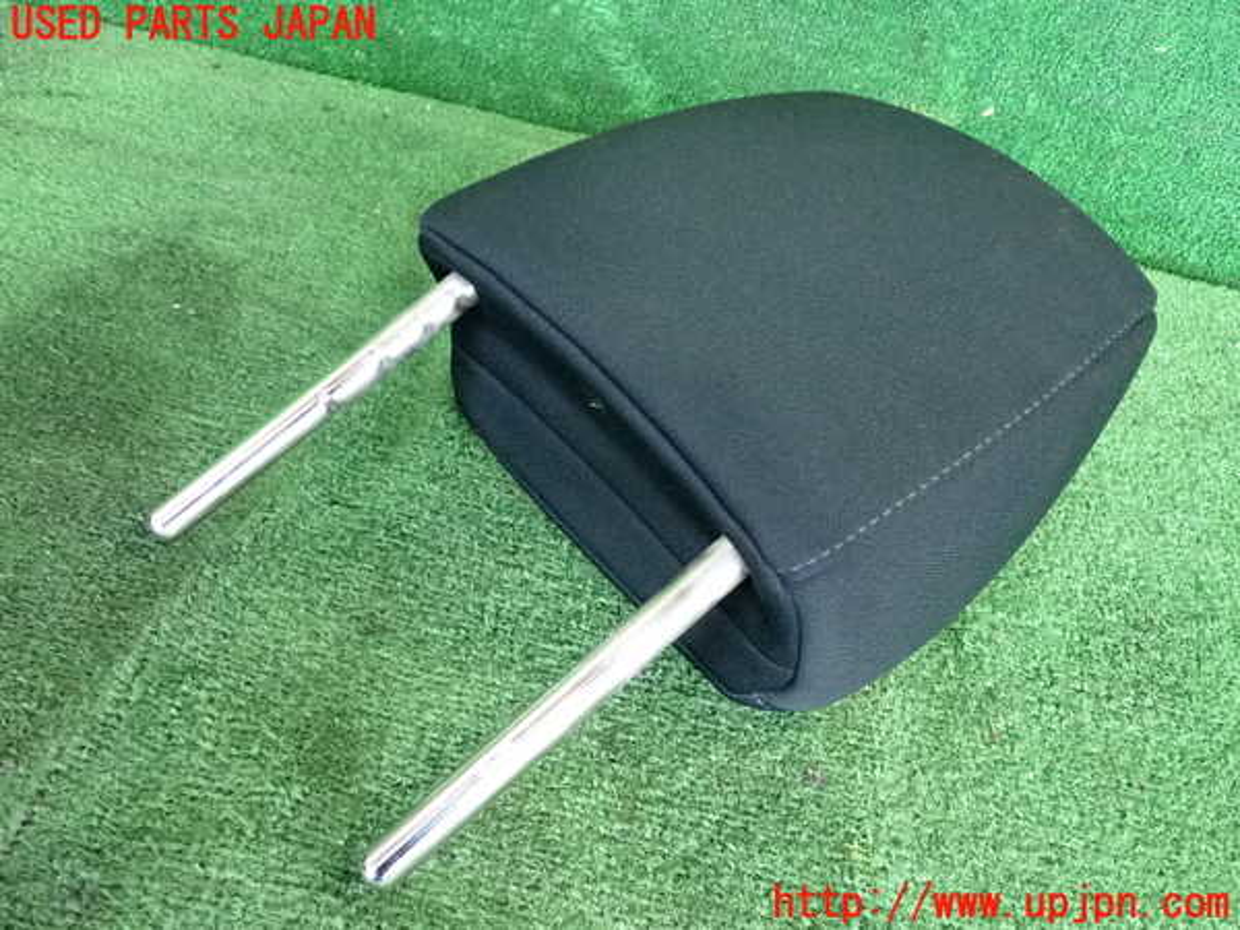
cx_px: 620
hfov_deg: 56.8
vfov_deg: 44.2
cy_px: 465
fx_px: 1146
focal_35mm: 32
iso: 1600
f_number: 2.4
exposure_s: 1/125
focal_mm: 5.79
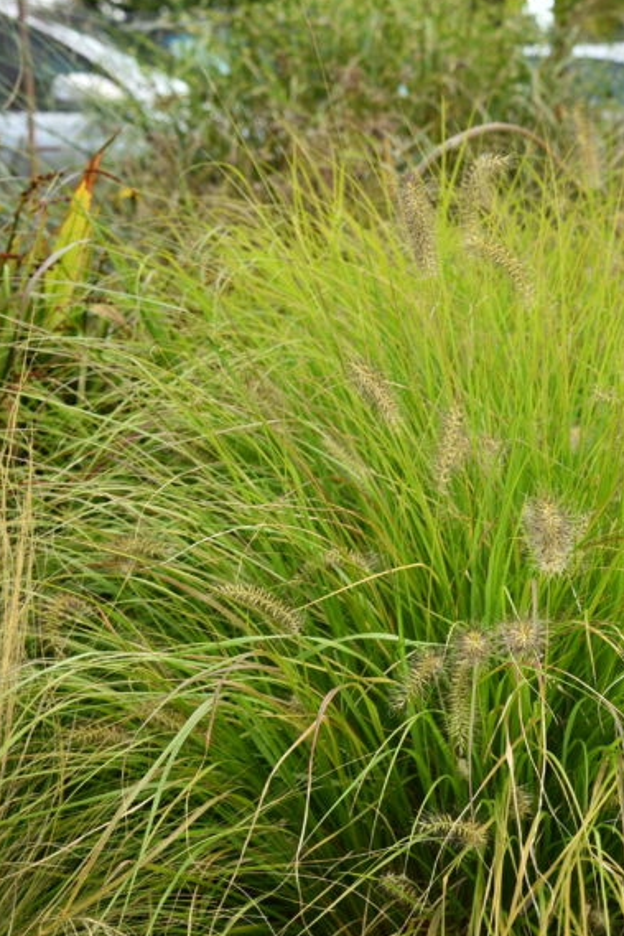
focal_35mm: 85
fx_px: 2208
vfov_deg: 23.9
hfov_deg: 15.9
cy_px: 578
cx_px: 545
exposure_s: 1/40
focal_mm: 46
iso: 100
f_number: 6.3
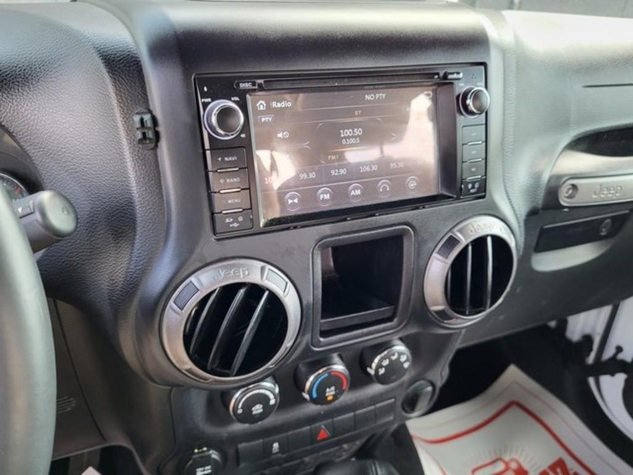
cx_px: 316
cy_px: 238
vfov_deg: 53.1
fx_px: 475
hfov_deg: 67.3
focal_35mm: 26
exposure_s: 1/120
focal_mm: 5.4
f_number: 1.8
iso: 320
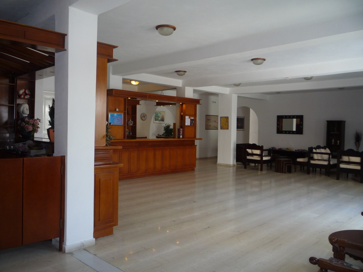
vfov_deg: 46.8
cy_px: 136
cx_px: 182
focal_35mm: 30
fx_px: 315
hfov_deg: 60.0
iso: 125
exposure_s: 1/30
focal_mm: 5.2
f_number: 3.3
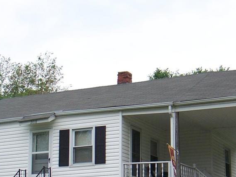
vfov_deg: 17.1
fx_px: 580
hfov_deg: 23.0
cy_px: 163
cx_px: 120
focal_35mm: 85
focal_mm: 6.3
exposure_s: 1/640
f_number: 2.8
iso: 80
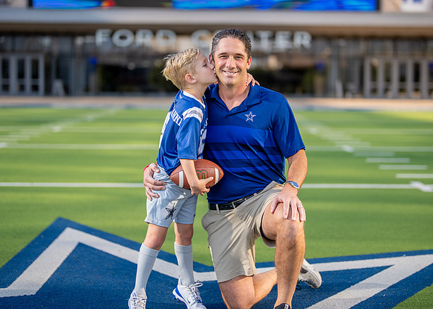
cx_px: 229
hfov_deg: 30.9
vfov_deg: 22.3
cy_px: 126
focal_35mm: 64
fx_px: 783
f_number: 1.2
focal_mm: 50
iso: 125
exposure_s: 1/4000
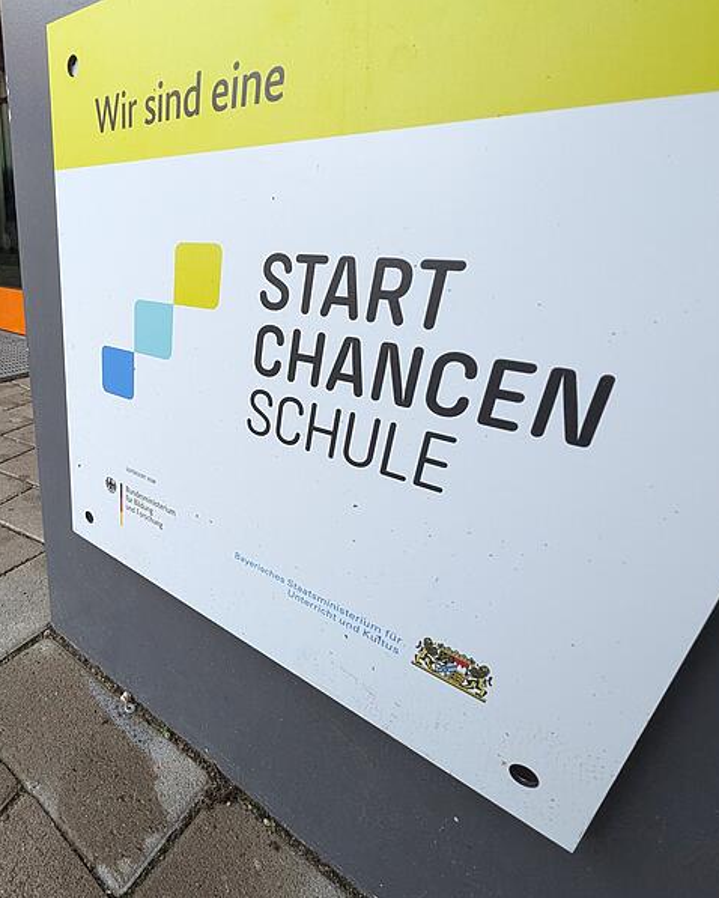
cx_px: 162
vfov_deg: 89.6
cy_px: 450
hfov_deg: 70.7
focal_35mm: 17
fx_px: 452
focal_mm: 1.95
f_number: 2.2
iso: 262
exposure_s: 1/458
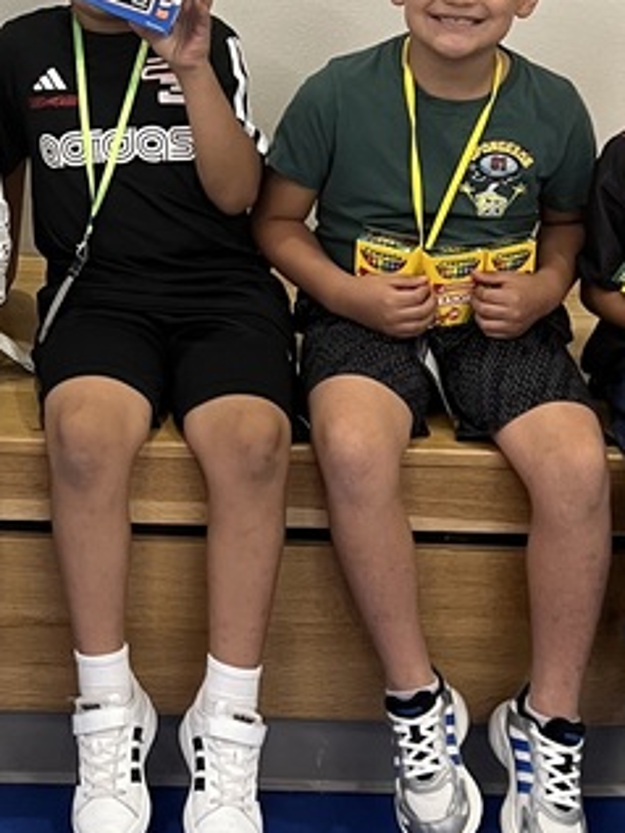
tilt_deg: -17.3
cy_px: 147
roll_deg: -1.7
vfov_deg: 22.9
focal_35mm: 84
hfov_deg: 17.1
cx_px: -47
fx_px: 2021
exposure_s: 1/88
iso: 125
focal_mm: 5.7
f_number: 1.5
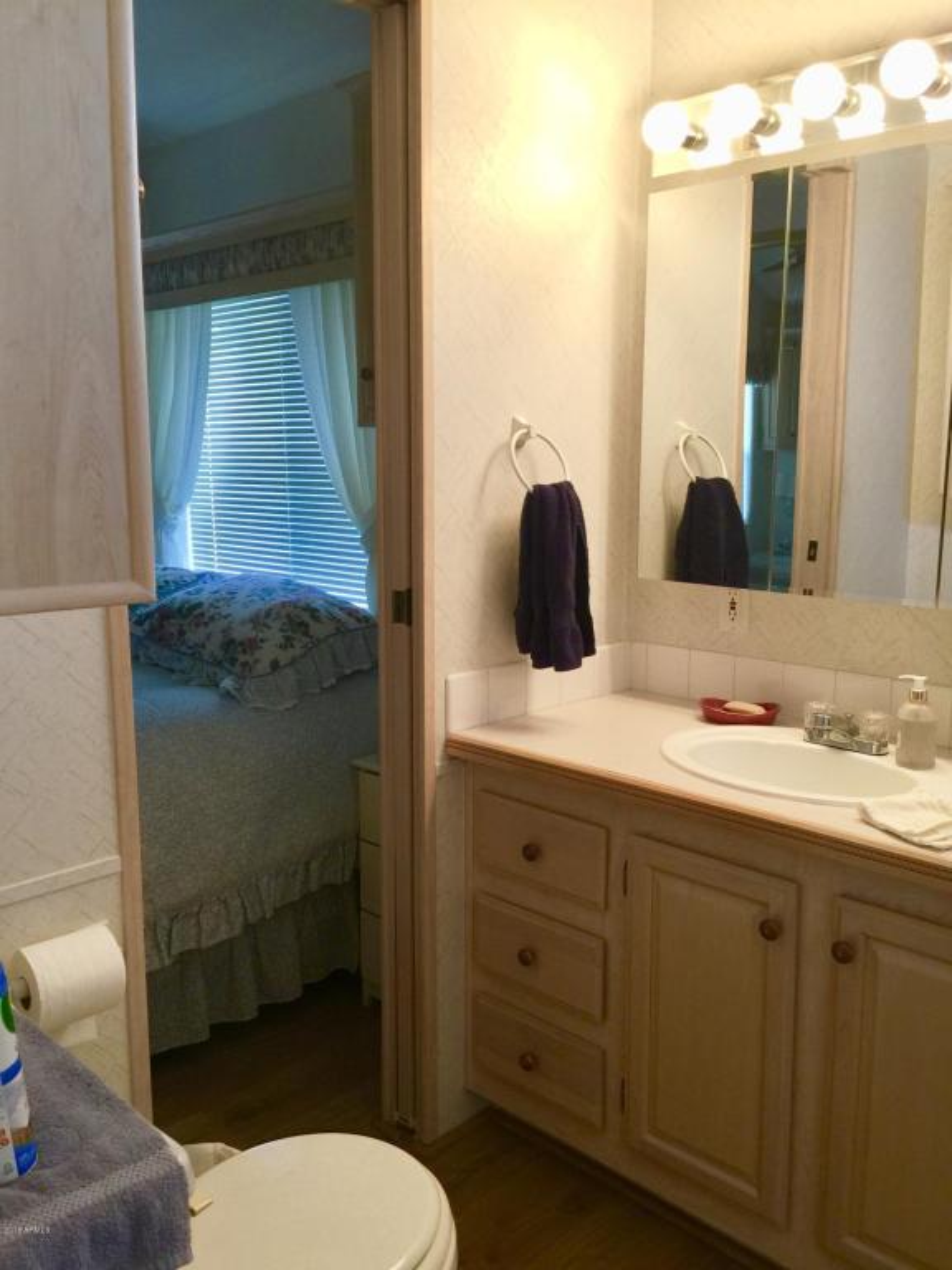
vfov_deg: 61.7
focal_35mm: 29
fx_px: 1063
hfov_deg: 48.2
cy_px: 635
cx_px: 476
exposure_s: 1/15
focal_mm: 4.15
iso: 40
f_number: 2.2
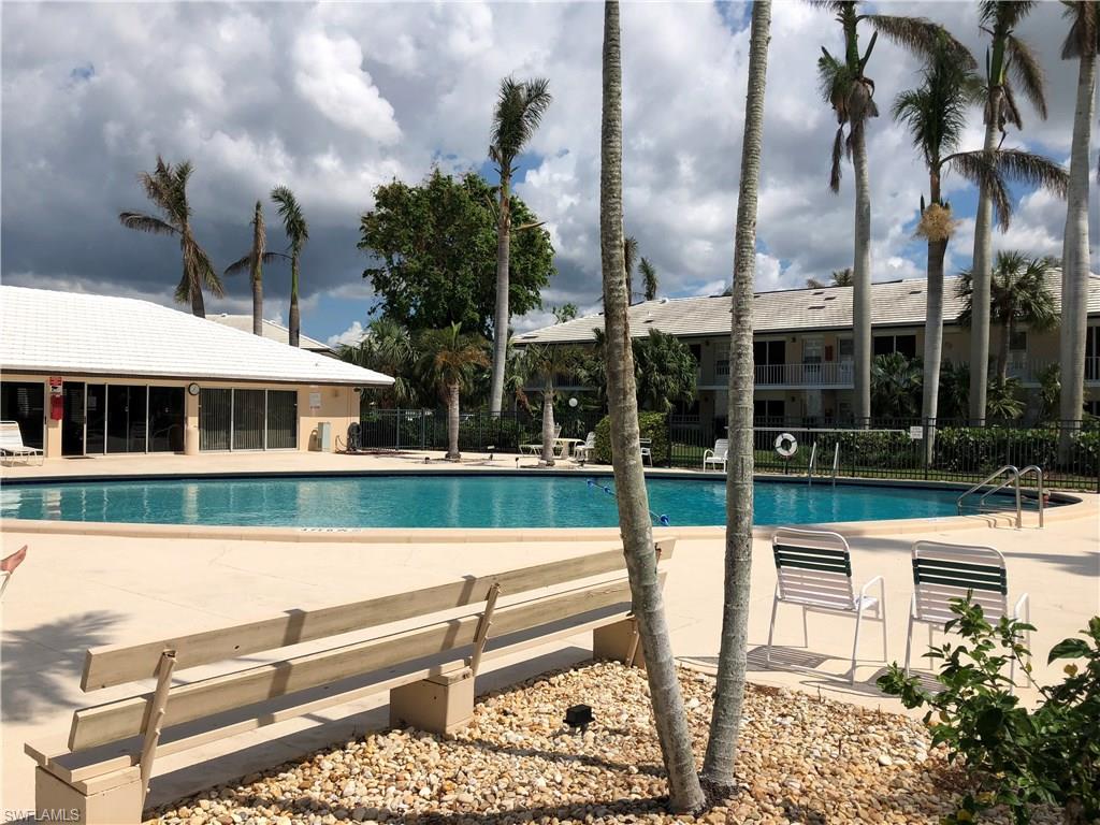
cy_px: 412
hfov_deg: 61.7
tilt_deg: +1.3
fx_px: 922
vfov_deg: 48.2
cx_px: 550
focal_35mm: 29
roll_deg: -0.2
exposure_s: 1/4808
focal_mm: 3.99
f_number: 1.8
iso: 25
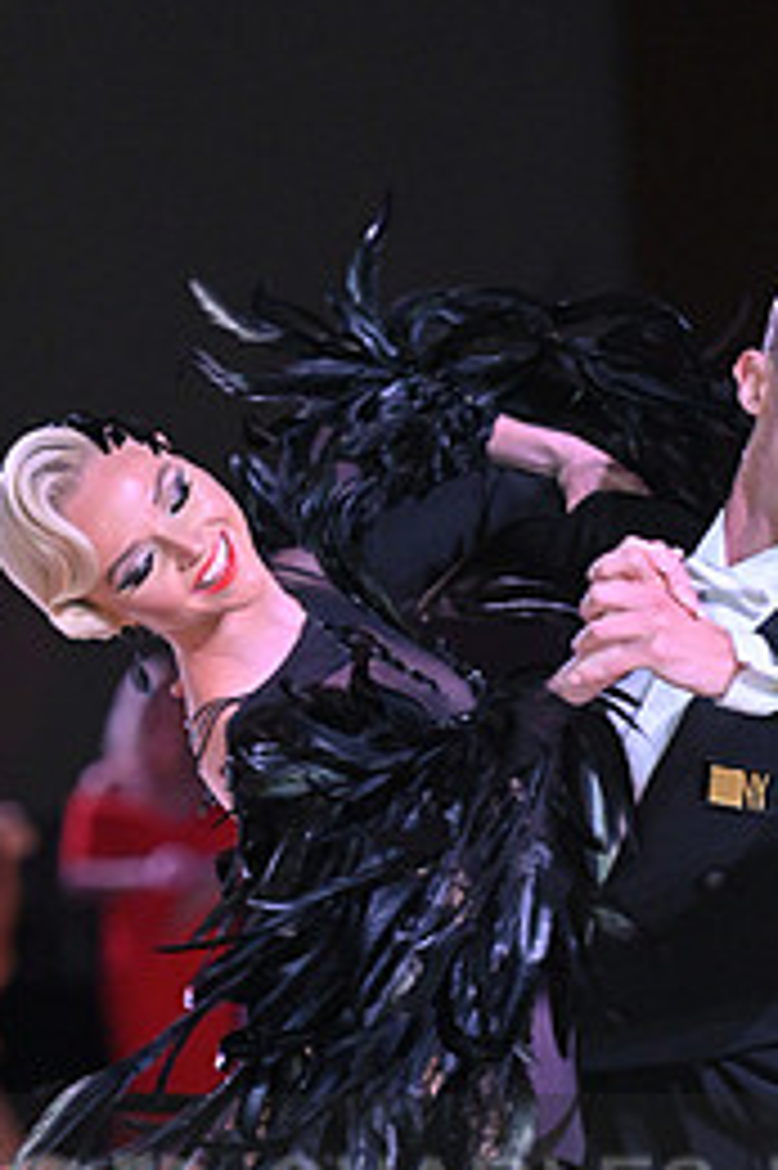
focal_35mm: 346
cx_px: 542
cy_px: 1246
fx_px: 11230
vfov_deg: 5.9
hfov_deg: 4.0
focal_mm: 155
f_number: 4
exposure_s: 1/400
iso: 3200
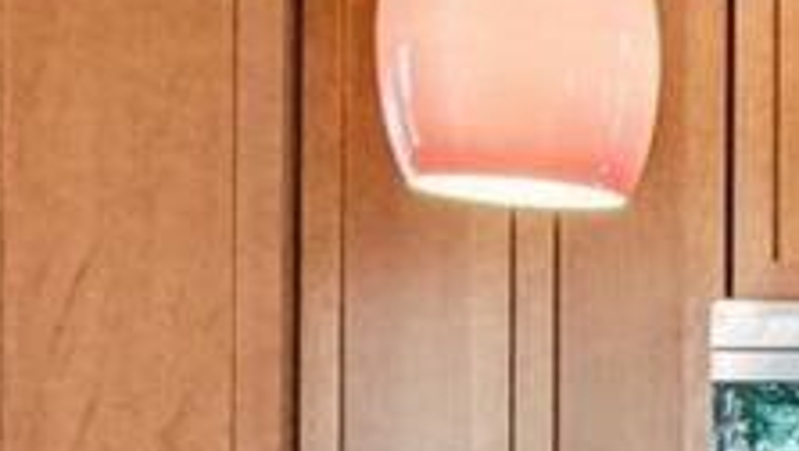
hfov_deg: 14.8
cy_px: 544
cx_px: 1795
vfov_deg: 11.3
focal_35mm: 105
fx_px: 2227
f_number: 10
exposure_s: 1/15
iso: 280
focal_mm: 14
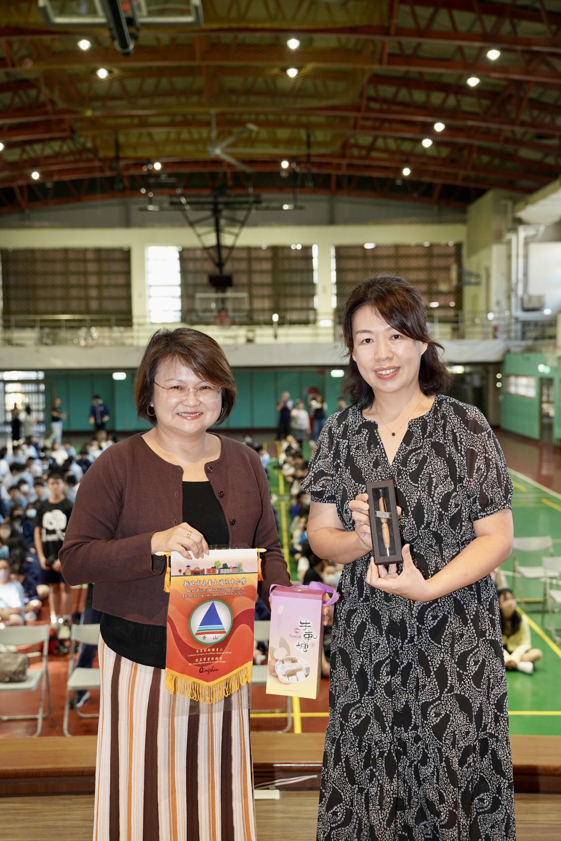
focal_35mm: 44
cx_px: 280
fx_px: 1019
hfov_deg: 30.8
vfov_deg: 44.9
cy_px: 420
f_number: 4
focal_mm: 43.6
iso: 1600
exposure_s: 1/160
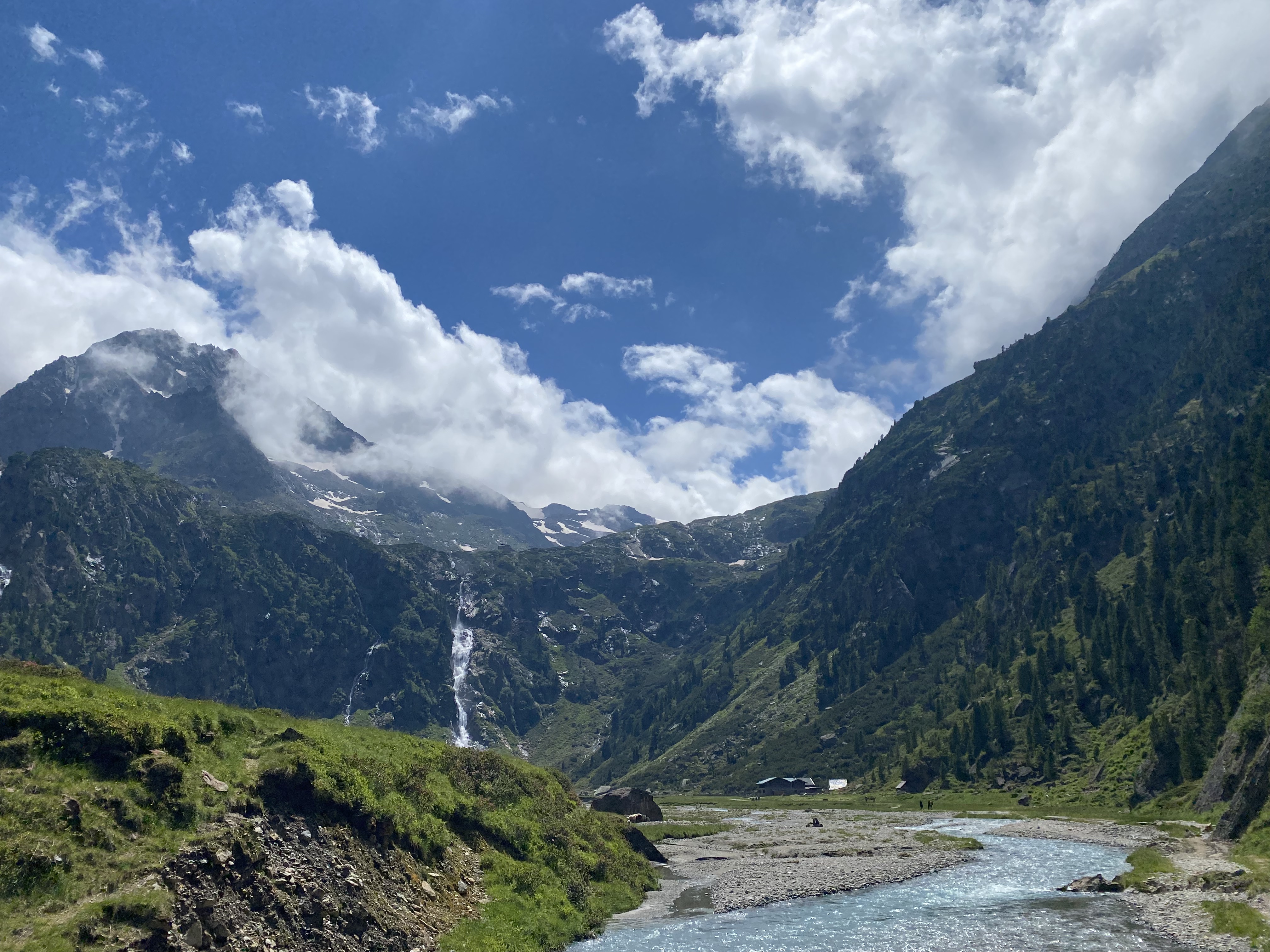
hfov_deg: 67.3
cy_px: 476
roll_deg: +0.1
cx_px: 635
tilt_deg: +19.0
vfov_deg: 53.1
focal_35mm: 26
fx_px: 954
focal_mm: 4.25
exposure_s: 1/8850
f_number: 1.8
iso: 32
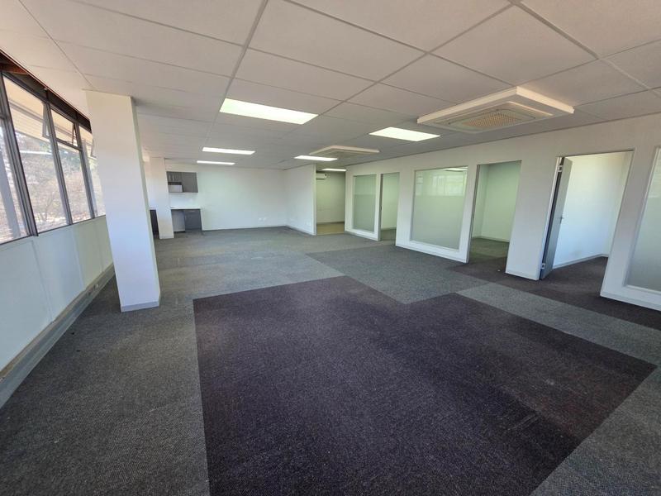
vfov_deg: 89.9
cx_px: 330
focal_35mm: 13
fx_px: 248
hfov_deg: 106.2
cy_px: 248
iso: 320
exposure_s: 1/359
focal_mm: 2.2
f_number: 1.9
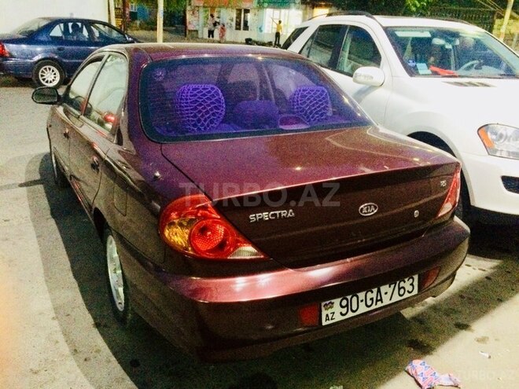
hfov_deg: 61.7
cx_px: 260
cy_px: 194
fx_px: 435
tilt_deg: -21.5
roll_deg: -5.8
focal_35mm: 29
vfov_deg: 48.2
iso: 640
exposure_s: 1/17
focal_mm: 4.15
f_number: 2.2
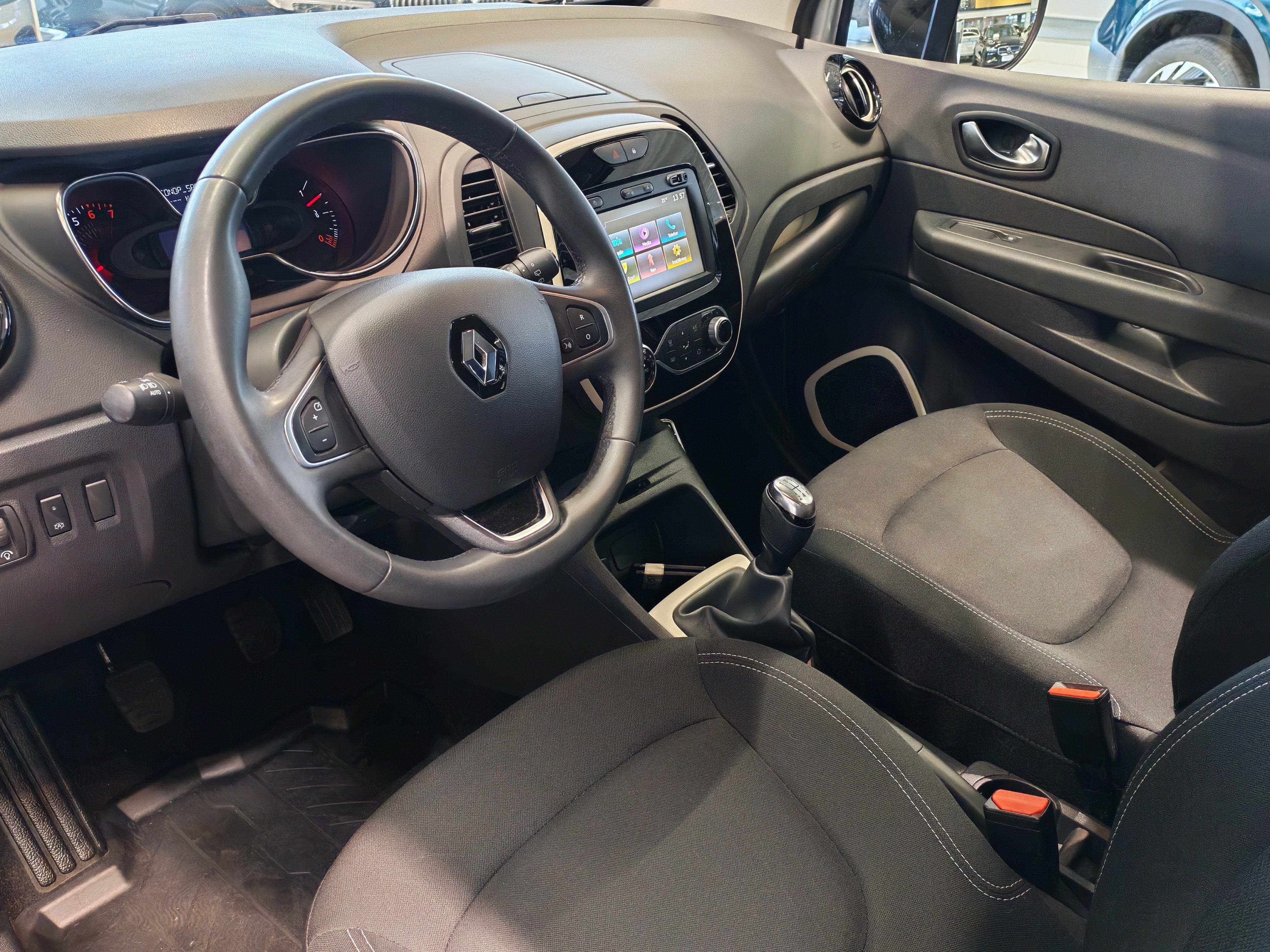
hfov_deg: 58.4
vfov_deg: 45.4
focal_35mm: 31
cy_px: 476
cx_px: 635
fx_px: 1137
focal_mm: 6.12
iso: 909
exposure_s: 1/100
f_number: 1.9
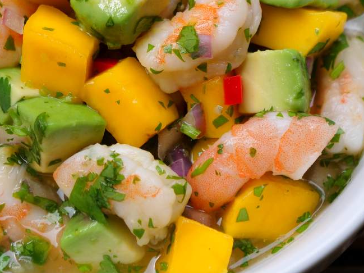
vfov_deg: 6.7
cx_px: 124
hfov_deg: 8.9
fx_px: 2333
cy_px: 54
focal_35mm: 222
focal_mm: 60
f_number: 4.5
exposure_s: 1/250
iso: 200
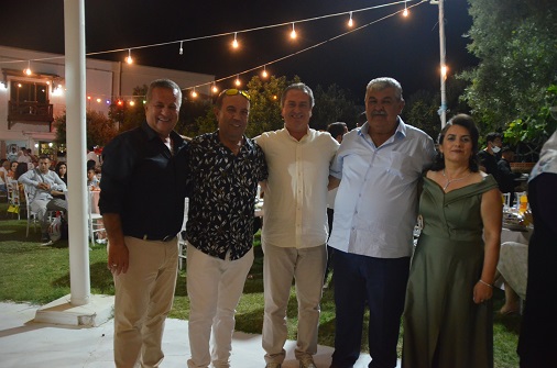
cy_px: 184
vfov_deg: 13.4
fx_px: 1575
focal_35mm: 102
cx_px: 278
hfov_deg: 20.1
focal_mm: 68
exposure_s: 1/125
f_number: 5.3
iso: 2800
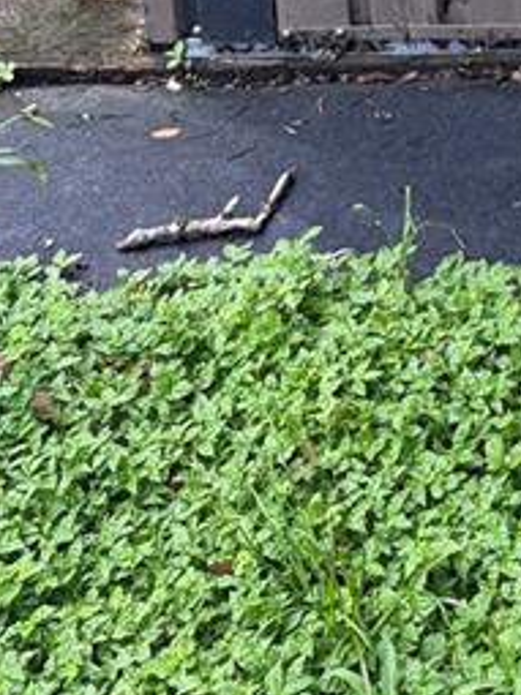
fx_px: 2270
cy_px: -733
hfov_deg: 11.9
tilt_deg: -13.9
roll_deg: -0.6
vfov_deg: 14.3
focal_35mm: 113
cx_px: 979
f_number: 1.78
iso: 100
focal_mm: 6.76
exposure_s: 1/430
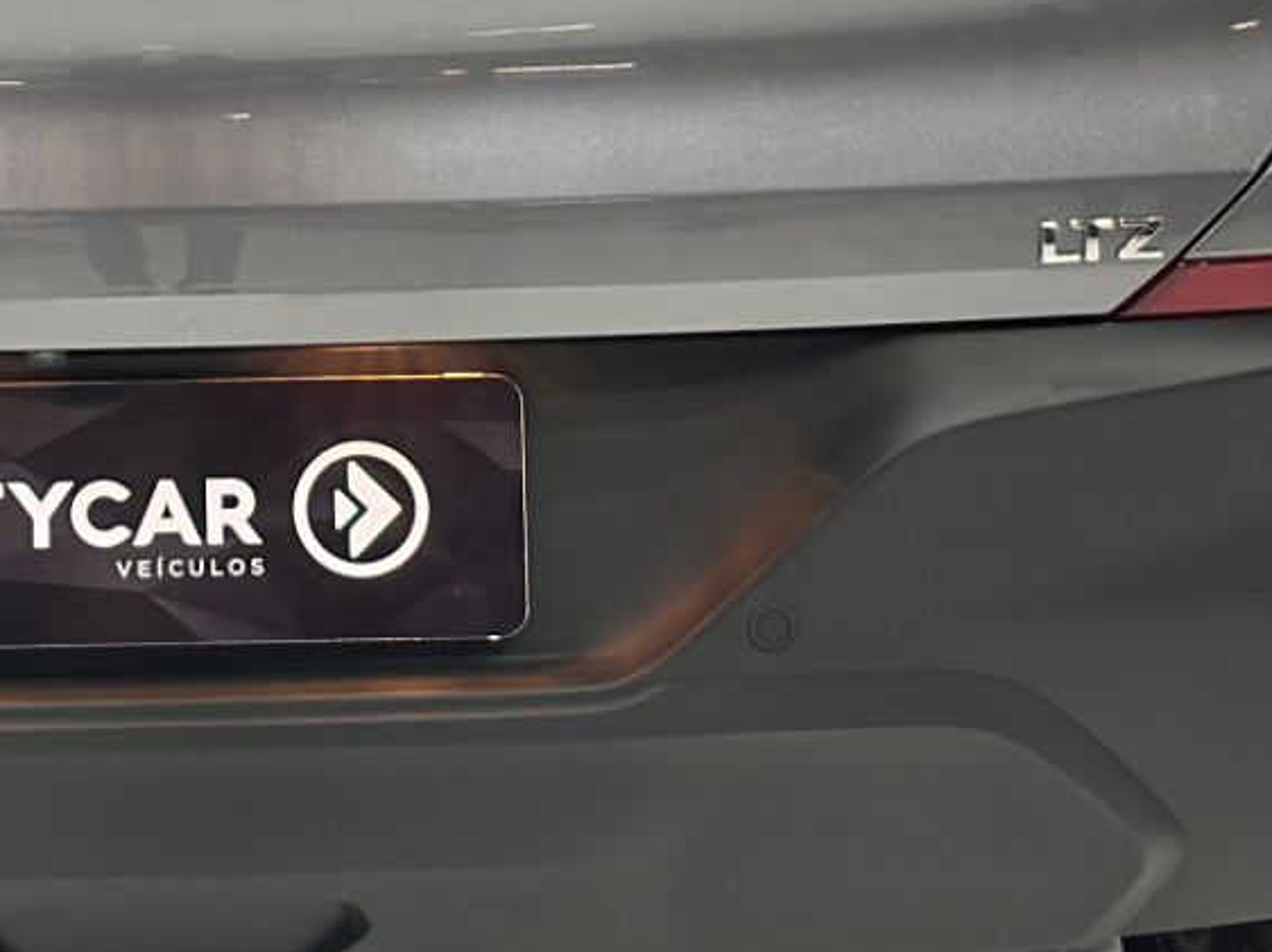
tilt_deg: -11.2
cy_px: -86
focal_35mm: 164
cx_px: 161
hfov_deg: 12.0
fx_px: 6024
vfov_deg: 9.0
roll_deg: +0.1
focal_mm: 6.86
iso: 160
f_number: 1.78
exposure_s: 1/60
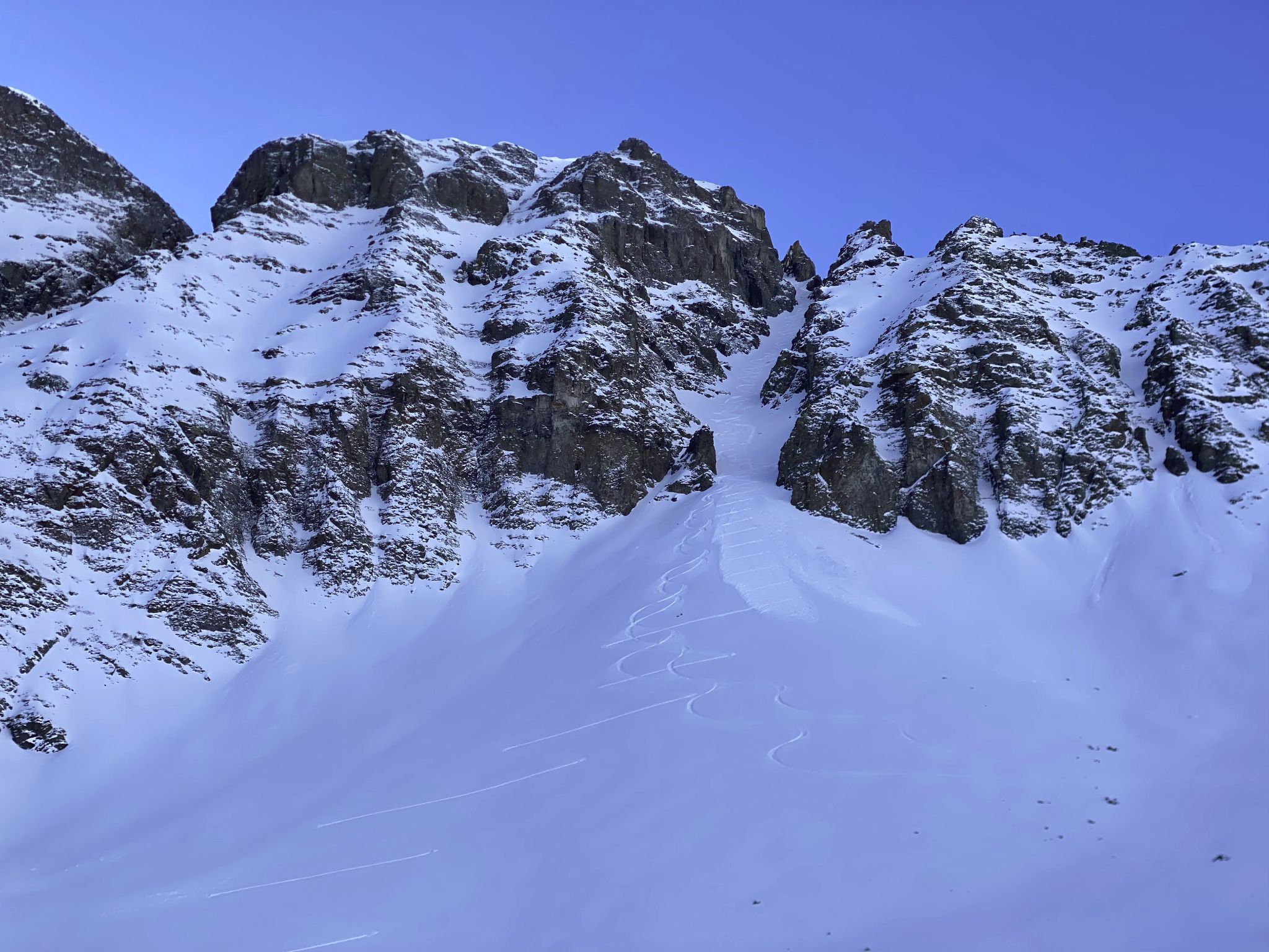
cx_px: 634
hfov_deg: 36.8
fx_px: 1906
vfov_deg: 28.0
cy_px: 476
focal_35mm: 52
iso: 20
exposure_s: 1/1199
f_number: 2
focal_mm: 6
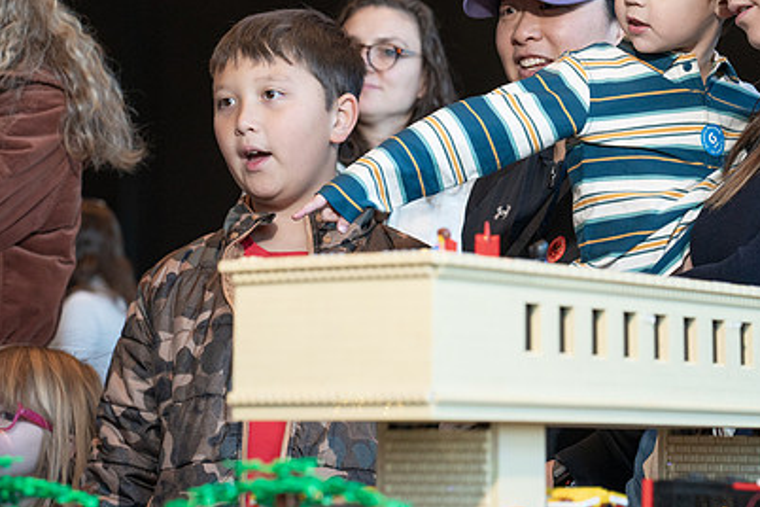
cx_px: 494
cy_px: 152
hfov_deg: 16.0
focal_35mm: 128
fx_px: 2702
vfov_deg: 10.7
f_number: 5.6
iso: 2000
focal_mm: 85
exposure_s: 1/250
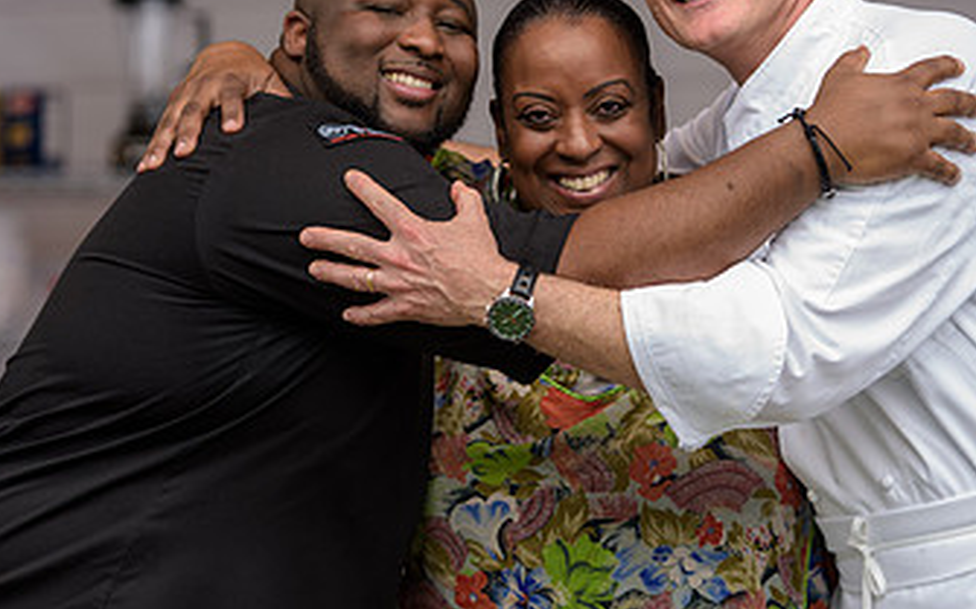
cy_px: 203
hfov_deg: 12.1
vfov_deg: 7.6
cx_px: 589
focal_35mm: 173
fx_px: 4599
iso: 250
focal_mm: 98
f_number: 3.2
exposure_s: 1/800
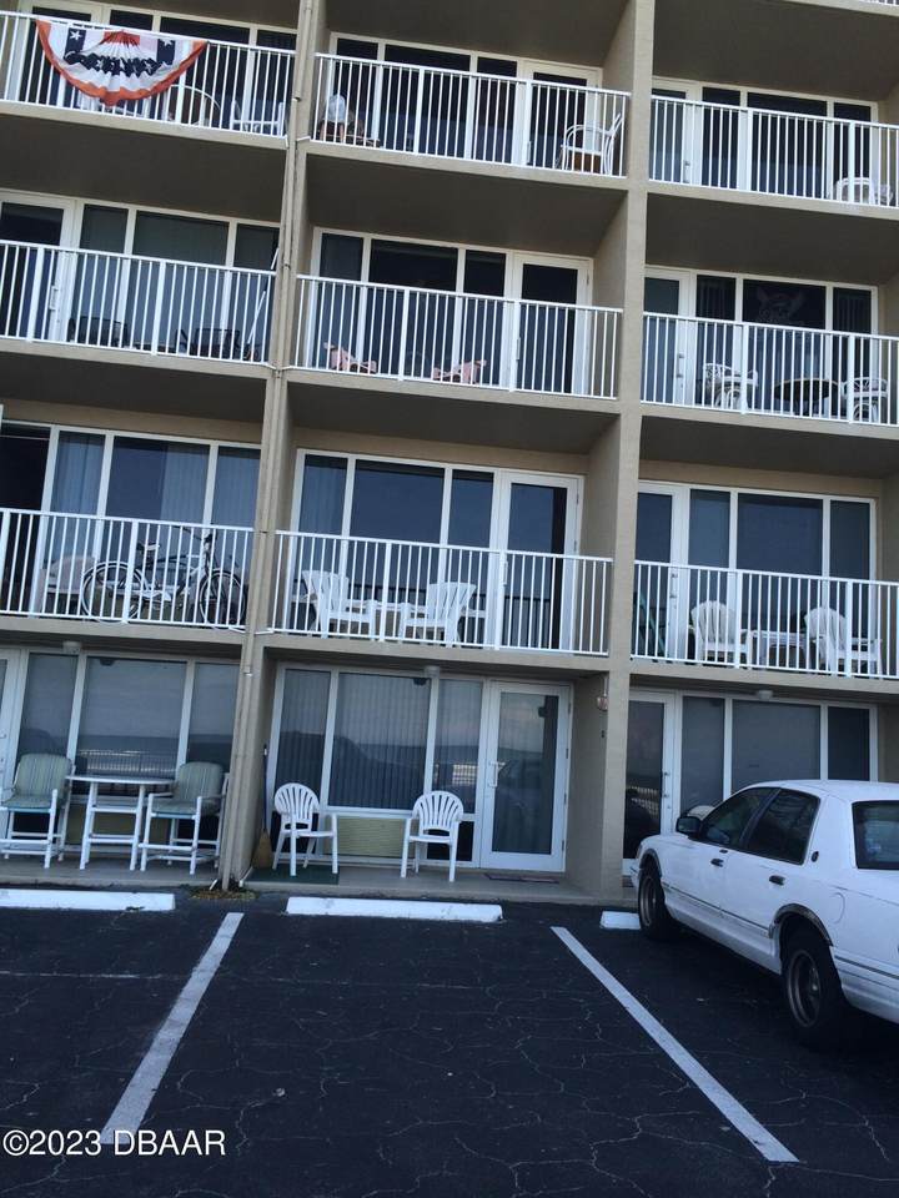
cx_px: 450
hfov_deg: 48.2
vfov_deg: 61.7
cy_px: 599
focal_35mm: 29
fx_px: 1004
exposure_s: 1/500
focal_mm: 4.15
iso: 32
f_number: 2.2
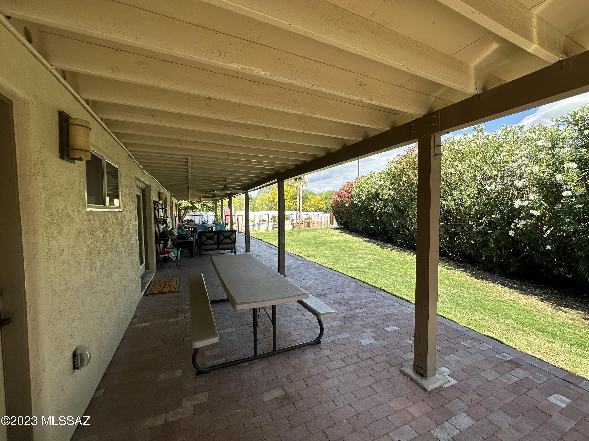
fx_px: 238
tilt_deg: -2.9
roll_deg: +0.2
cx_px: 294
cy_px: 220
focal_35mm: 14
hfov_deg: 102.1
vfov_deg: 85.7
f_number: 2.2
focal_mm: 2.22
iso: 40
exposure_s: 1/567
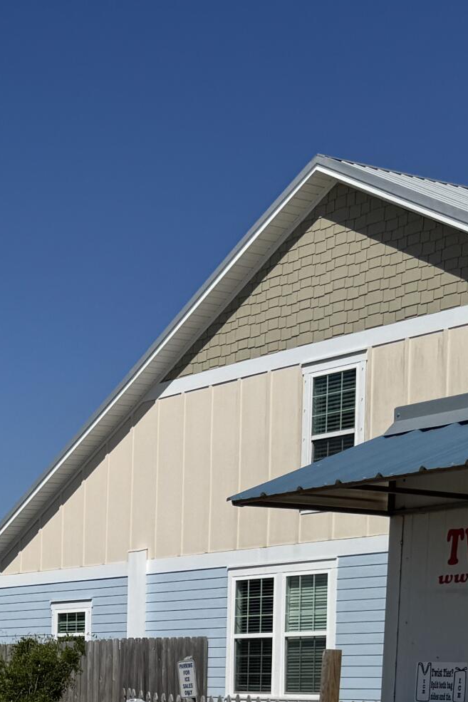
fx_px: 1481
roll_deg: +0.9
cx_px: -222
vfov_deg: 24.6
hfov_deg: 16.5
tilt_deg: -2.5
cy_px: 796
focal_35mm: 76
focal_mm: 6.76
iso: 80
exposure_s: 1/12346
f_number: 1.78
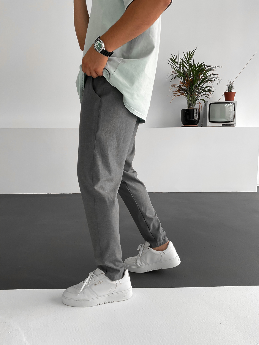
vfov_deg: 61.7
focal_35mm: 29
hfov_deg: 48.2
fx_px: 289
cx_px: 130
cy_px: 172
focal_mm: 3
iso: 32
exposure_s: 1/120
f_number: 1.8
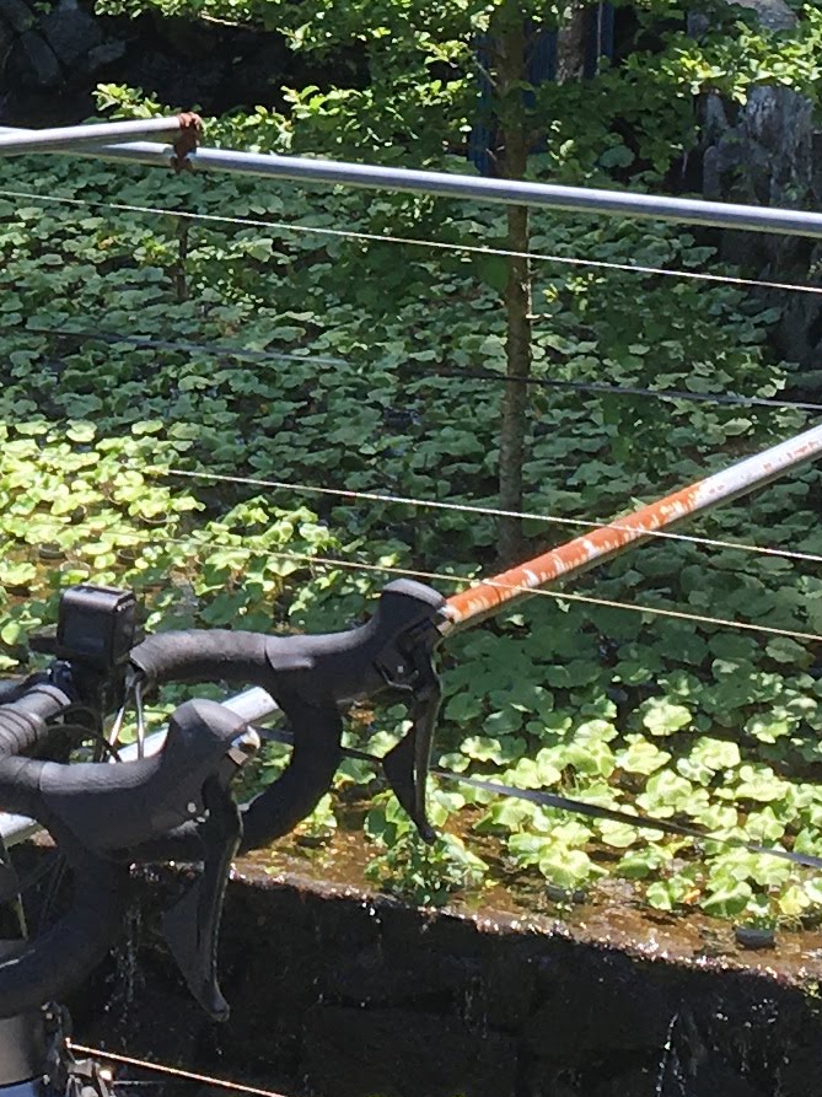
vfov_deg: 14.7
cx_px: -256
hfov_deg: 11.0
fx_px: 4151
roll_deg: -1.0
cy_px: -79
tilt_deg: -5.8
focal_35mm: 131
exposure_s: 1/635
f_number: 2.2
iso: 25
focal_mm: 4.15
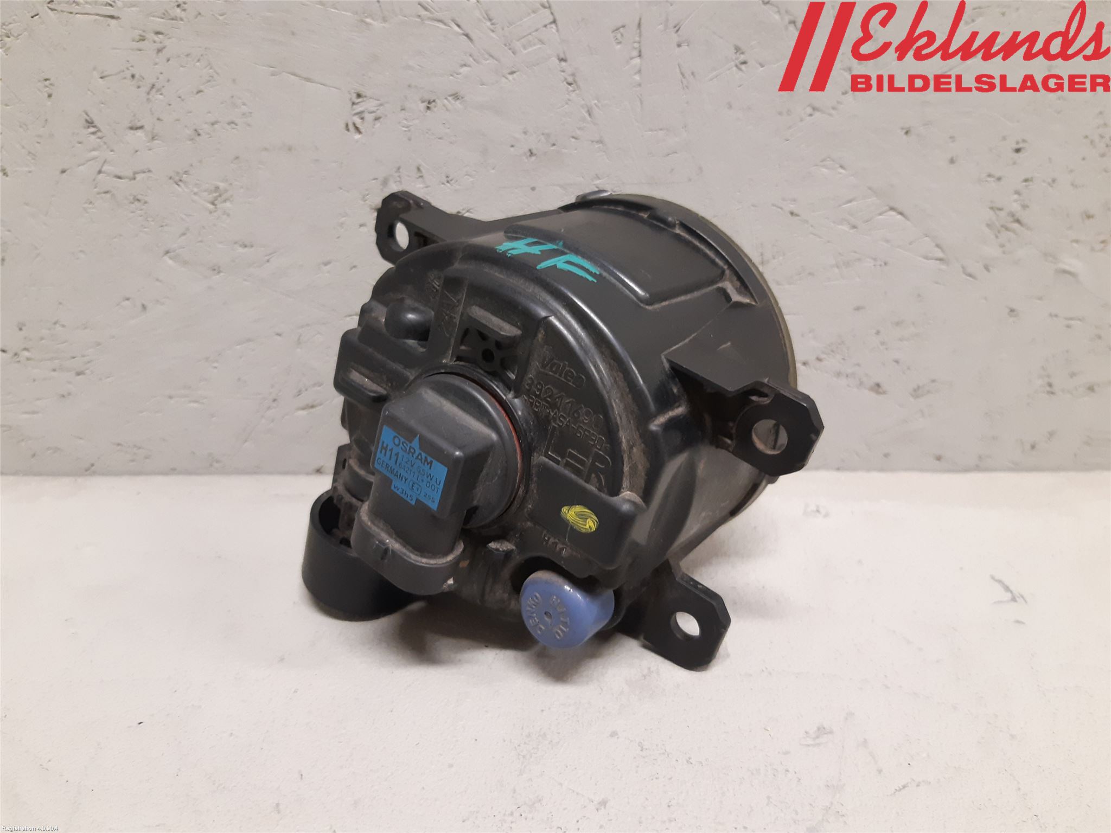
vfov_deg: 53.1
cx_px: 556
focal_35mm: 26
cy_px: 416
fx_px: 834
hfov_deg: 67.3
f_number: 1.7
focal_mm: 3.93
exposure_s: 1/40
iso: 250
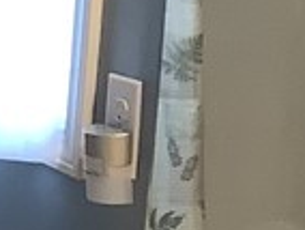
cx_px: -316
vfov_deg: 6.7
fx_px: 1968
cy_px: 105
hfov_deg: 8.4
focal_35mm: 223
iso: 100
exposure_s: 1/60
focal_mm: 3.3
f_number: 2.4
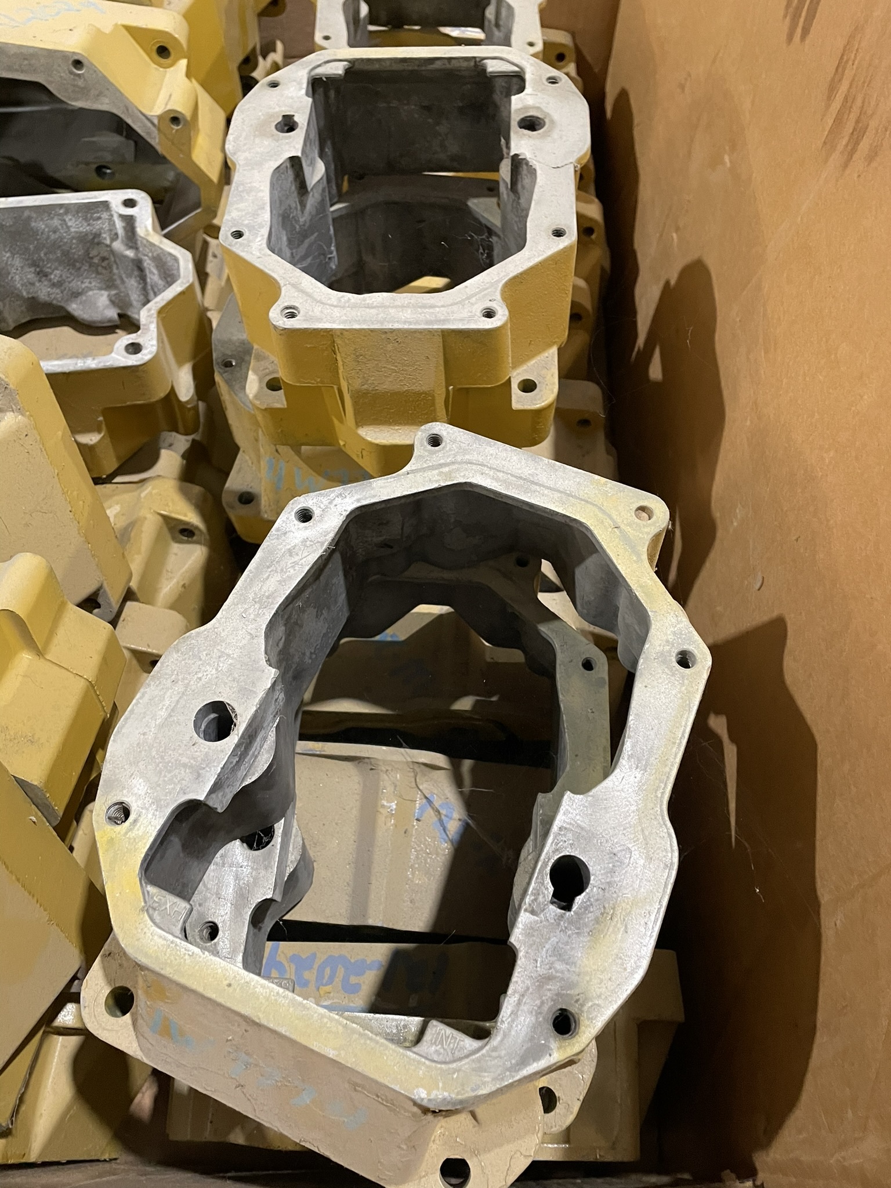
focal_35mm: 26
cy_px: 594
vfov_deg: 67.3
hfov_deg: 53.1
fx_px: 892
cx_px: 446
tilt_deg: -62.6
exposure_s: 1/60
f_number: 1.6
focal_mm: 4.2
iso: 400
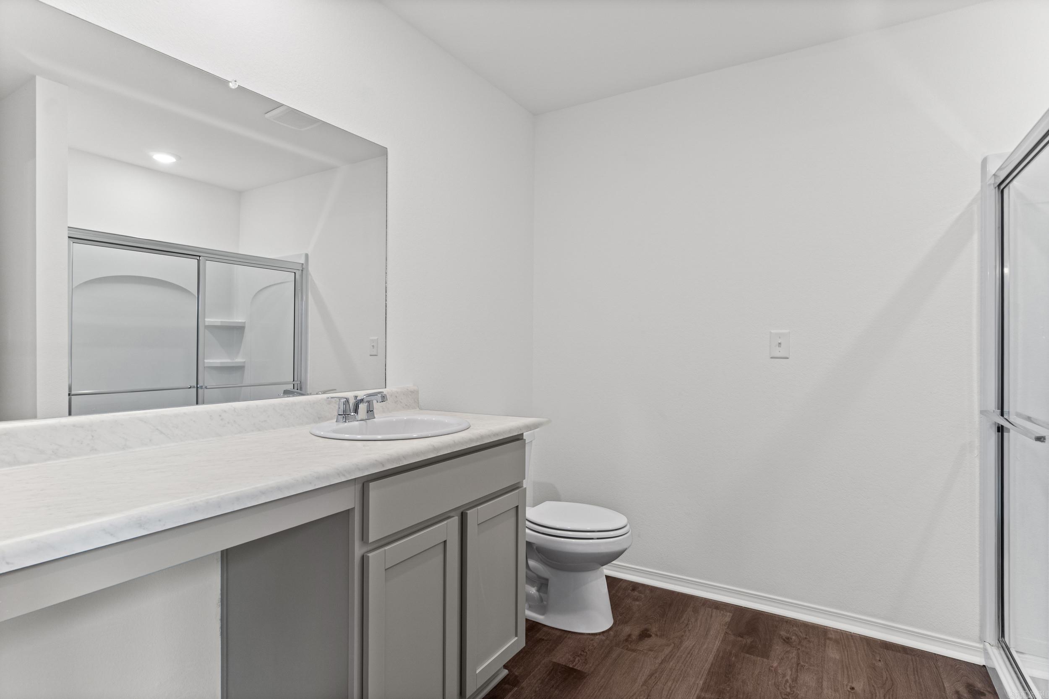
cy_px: 350
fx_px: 524
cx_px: 524
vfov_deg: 67.4
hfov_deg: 90.0
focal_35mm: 18
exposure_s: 1/4
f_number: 9
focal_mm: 12
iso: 250
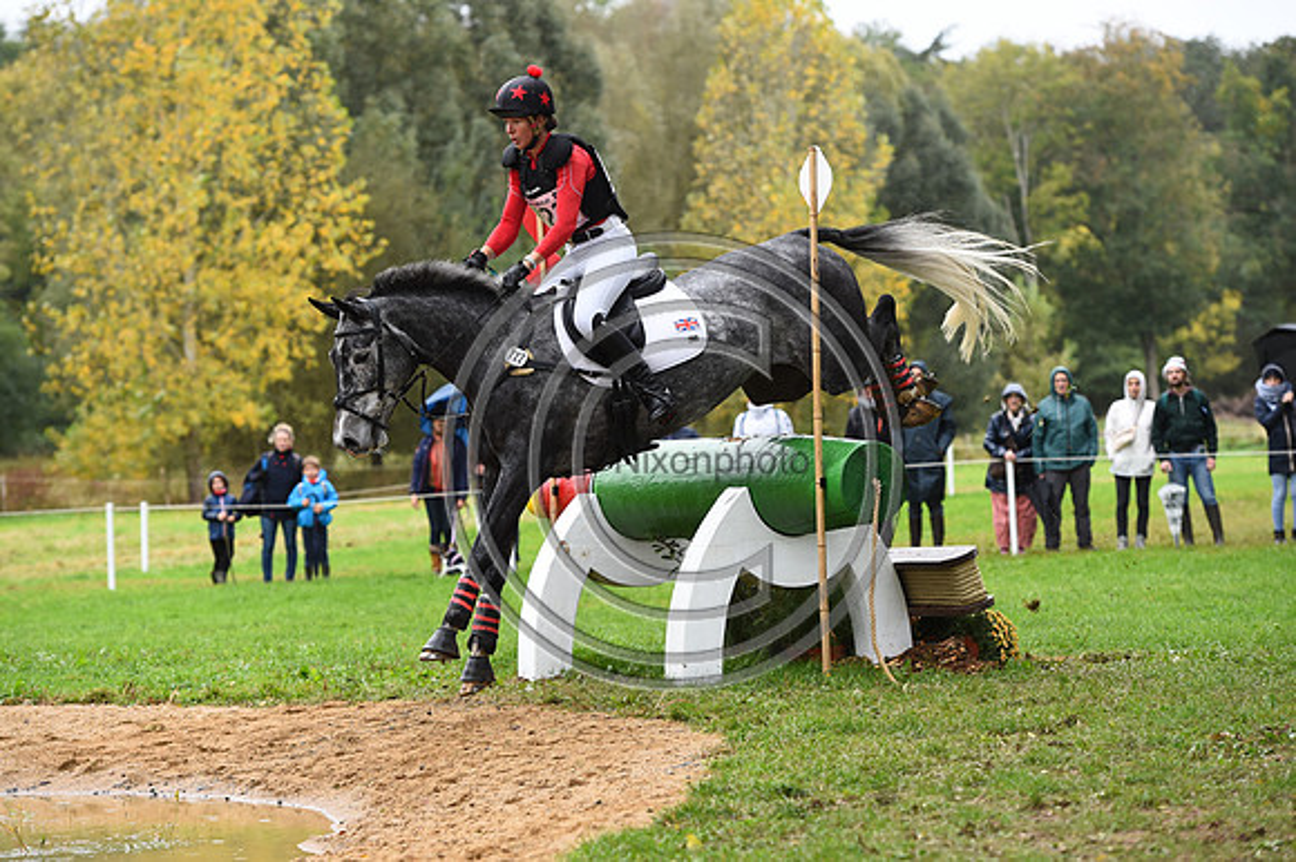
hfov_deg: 15.8
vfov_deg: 10.5
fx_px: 4677
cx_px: 648
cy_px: 431
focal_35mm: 130
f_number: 4.5
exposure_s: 1/1250
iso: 900
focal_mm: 130
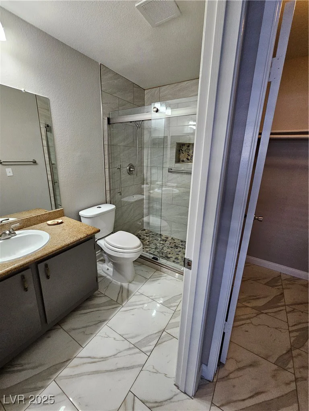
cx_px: 154
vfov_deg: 106.2
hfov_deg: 89.9
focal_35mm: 13
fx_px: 155
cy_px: 206
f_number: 2.2
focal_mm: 2.2
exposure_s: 1/60
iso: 250
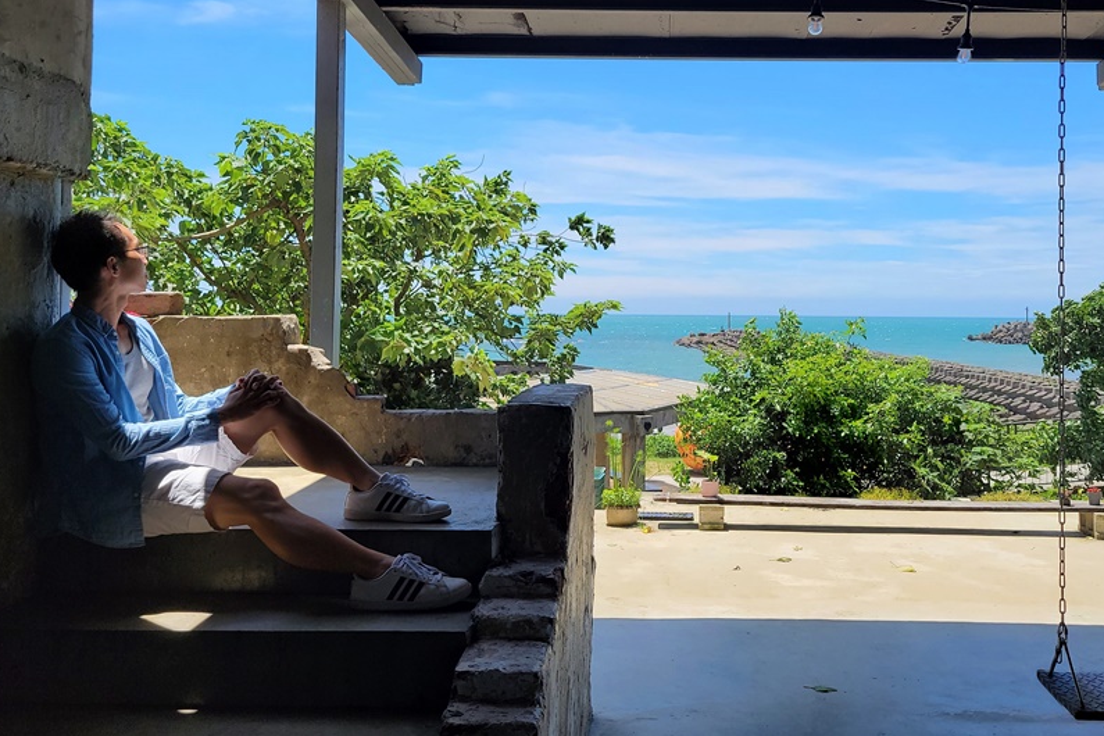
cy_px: 274
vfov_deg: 38.6
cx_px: 630
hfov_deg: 55.6
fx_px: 1043
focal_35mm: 34
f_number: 1.8
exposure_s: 1/1126
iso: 40
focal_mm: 5.4
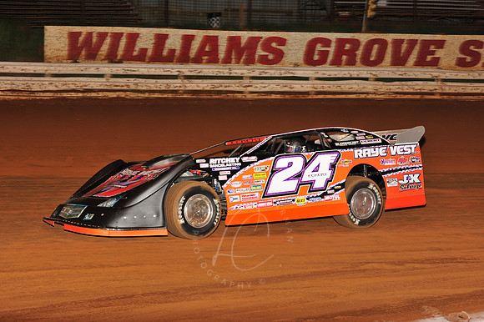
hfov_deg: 23.7
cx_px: 242
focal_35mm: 86
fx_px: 1156
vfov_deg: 15.9
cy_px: 161
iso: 800
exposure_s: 1/320
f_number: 6.3
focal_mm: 86
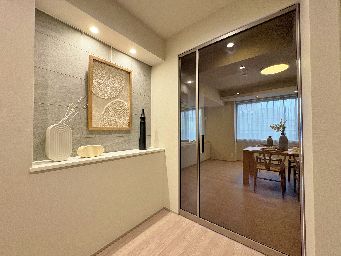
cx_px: 170
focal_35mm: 14
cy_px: 128
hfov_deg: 102.1
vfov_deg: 85.7
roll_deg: +1.2
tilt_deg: +1.7
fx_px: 138
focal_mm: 2.22
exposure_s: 1/50
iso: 200
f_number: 2.2
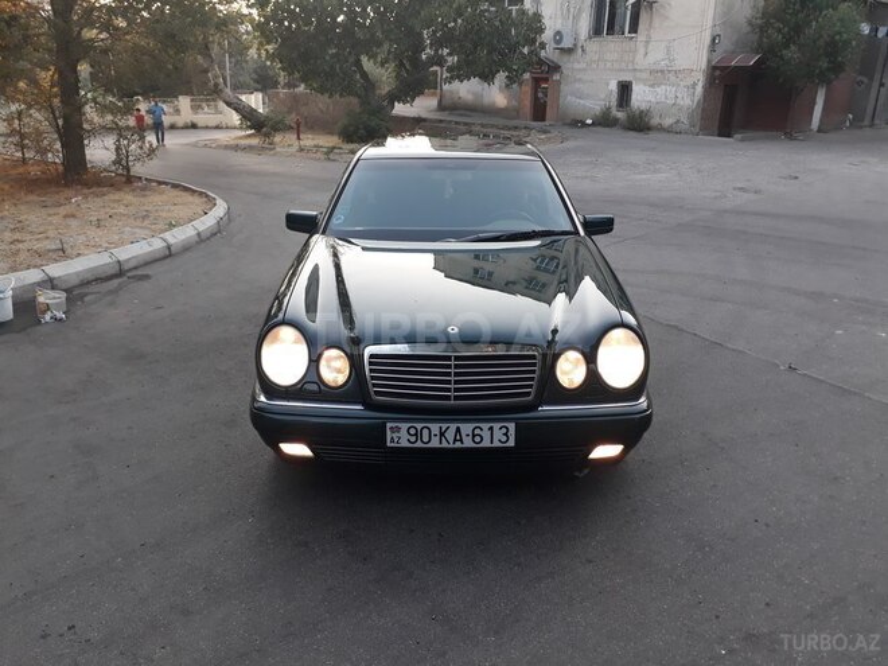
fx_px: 693
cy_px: 333
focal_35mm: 27
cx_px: 444
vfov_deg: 51.4
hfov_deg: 65.3
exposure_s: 1/100
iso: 50
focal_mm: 3.6
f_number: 1.9
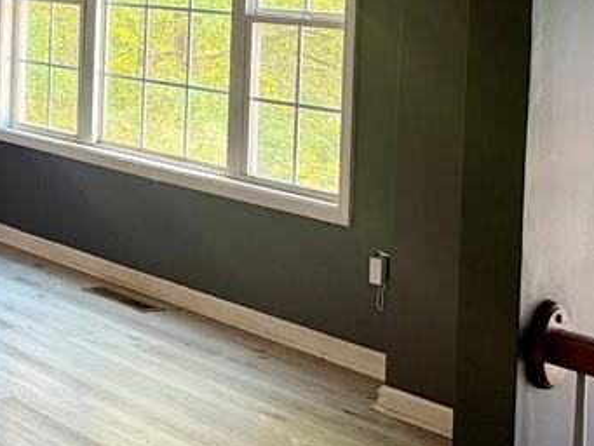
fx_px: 1236
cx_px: -258
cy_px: -61
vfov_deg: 19.5
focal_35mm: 72
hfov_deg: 22.8
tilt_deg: +0.7
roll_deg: -1.5
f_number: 1.78
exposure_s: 1/60
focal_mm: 6.76
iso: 250
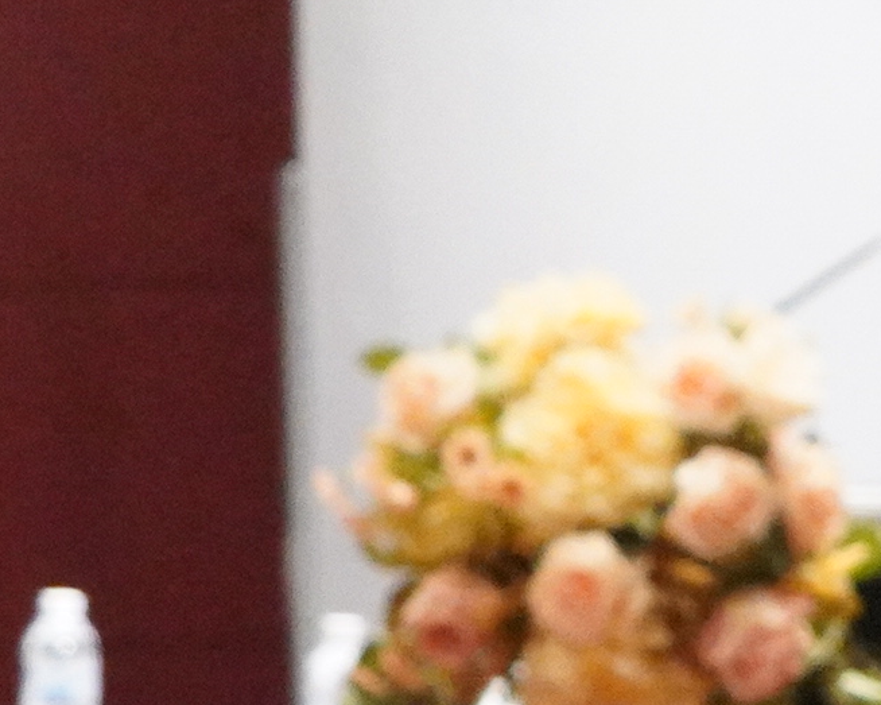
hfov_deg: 4.2
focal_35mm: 460
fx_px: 11992
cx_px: 1749
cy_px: 46
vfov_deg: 3.4
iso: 10000
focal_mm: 62
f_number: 5
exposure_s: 1/160
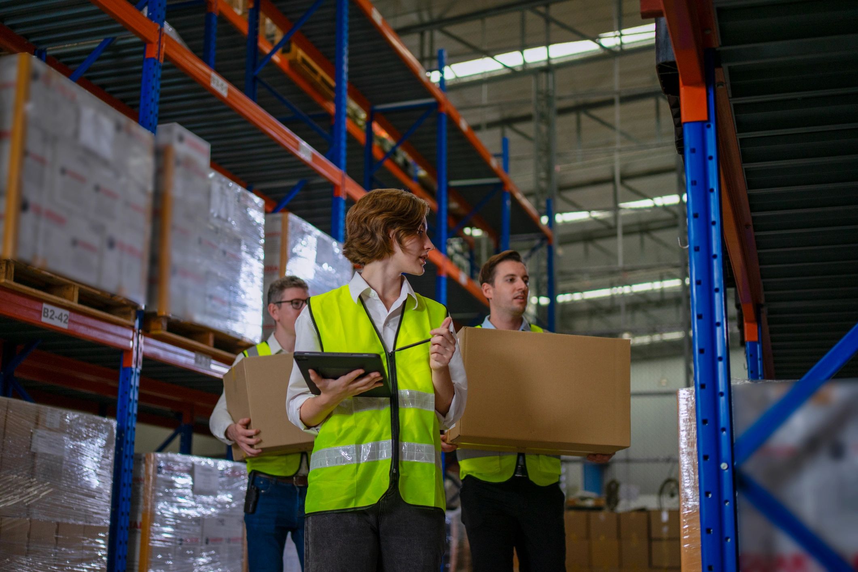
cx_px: 429
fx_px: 1072
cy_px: 286
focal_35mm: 45
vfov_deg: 29.9
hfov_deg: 43.6
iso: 400
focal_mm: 45
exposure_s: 1/320
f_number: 1.8
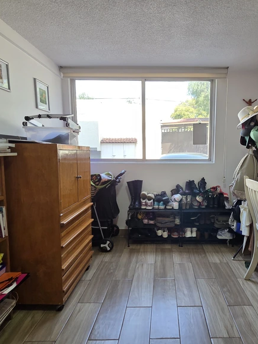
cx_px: 166
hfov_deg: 70.1
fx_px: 179
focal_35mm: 18
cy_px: 171
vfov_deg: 87.8
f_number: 2.2
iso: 125
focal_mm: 2.2
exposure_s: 1/120
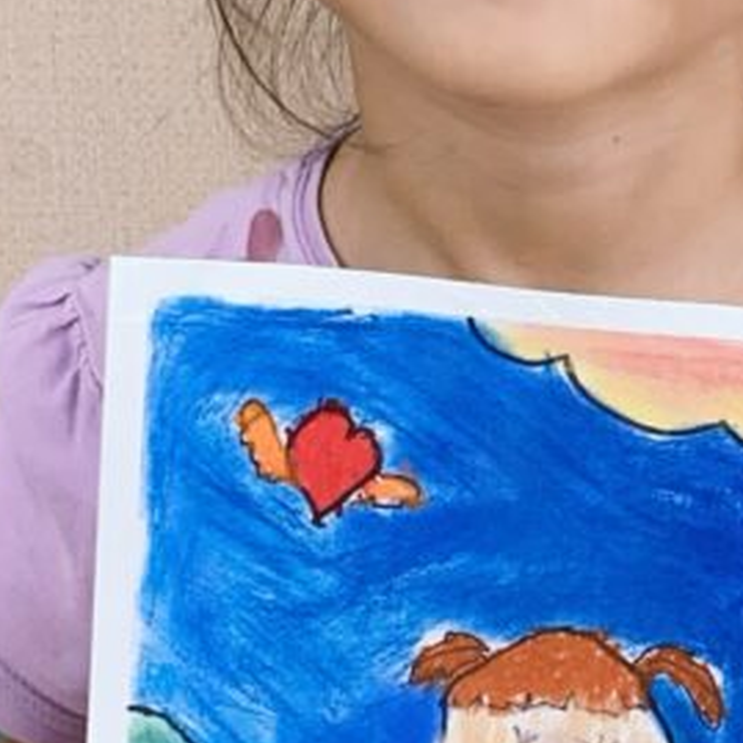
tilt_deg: -27.3
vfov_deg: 15.3
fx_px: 2768
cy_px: 294
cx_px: 773
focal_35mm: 114
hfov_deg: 15.0
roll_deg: -2.6
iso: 80
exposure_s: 1/50
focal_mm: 4.25
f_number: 1.8
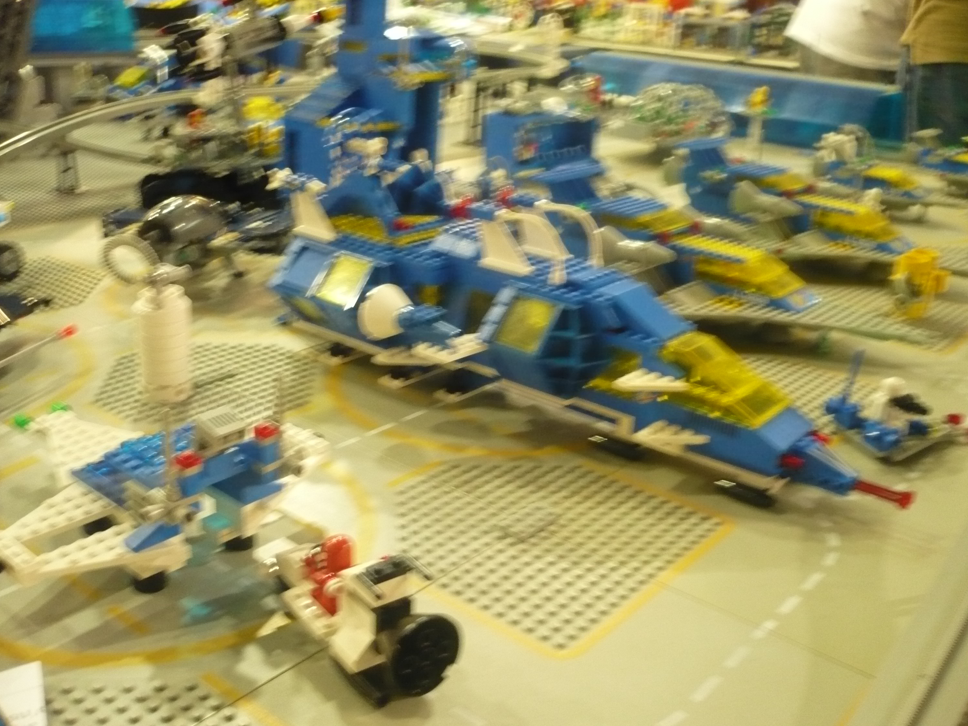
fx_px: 1007
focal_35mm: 36
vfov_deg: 39.7
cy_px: 363
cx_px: 486
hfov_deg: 51.4
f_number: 2.8
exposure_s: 1/6
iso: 400
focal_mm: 5.8
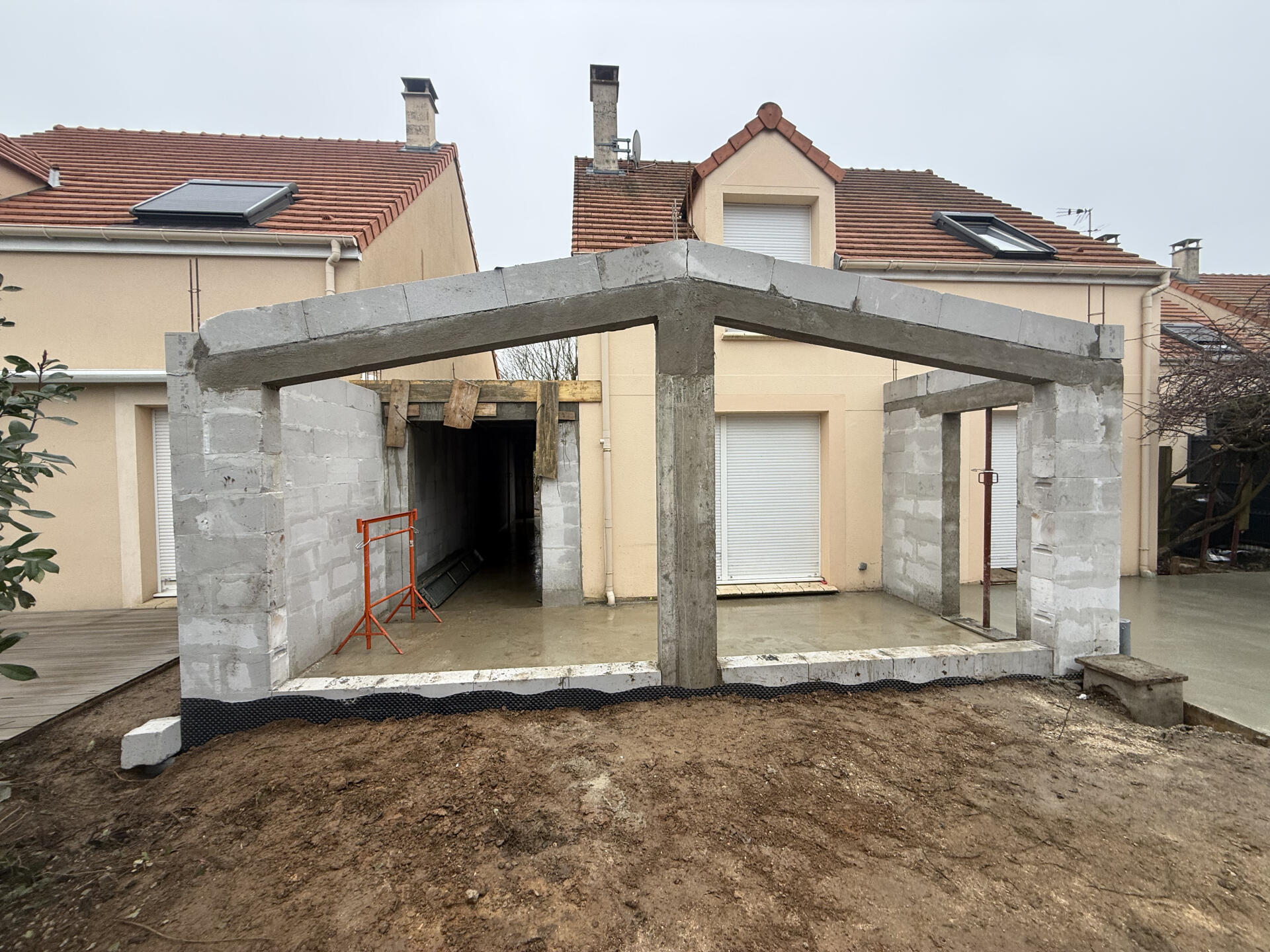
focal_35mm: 14
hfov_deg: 102.1
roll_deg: +0.9
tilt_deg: +0.8
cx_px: 635
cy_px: 476
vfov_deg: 85.7
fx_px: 514
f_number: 2.2
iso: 64
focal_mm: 2.22
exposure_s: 1/113
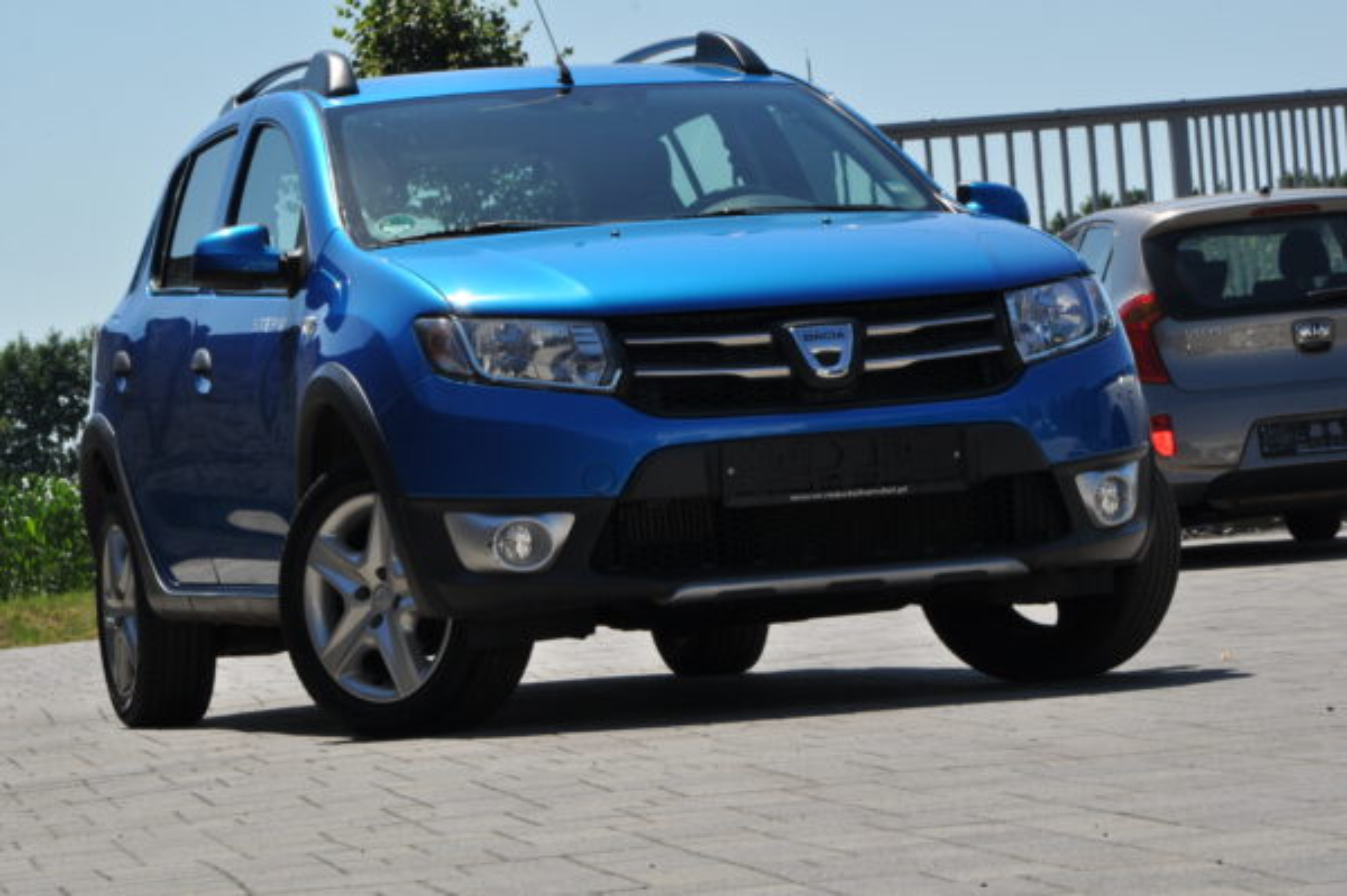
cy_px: 448
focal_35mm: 158
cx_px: 674
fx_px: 5888
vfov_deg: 8.7
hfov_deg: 13.1
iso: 200
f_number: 18
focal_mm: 105
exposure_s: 1/200
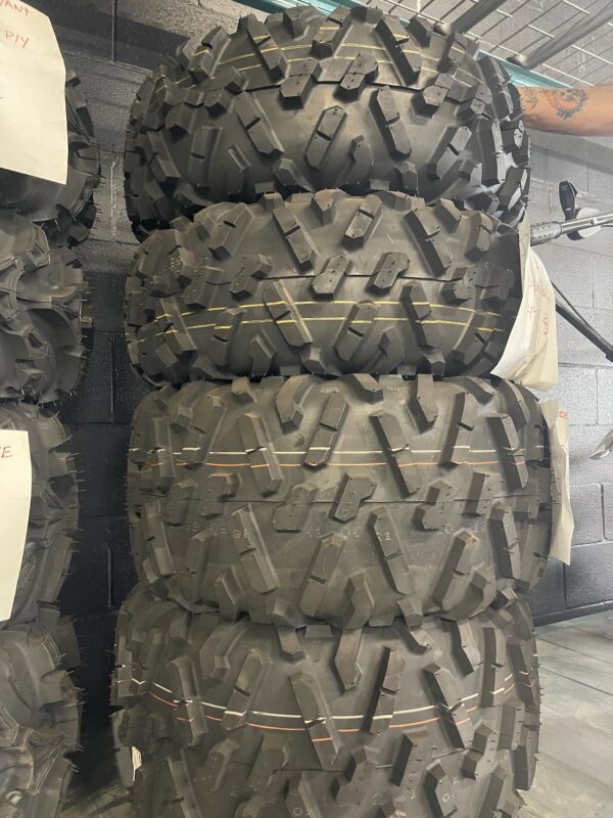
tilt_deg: +3.9
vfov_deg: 67.3
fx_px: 614
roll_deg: +0.6
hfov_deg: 53.1
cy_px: 409
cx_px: 306
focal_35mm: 26
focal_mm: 5.1
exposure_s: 1/30
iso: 640
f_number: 1.6
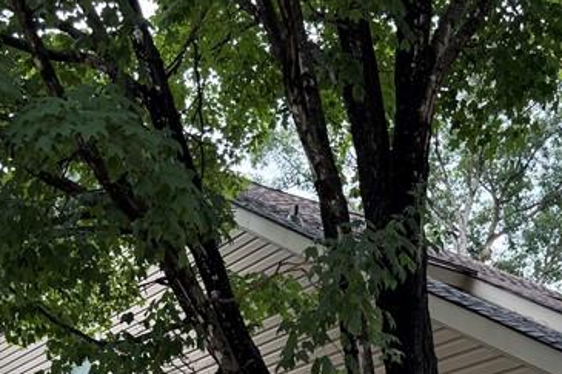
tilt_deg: +9.4
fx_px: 1092
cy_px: 479
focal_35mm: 70
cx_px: 337
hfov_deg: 28.8
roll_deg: -0.2
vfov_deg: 18.2
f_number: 1.78
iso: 100
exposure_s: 1/728
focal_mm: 6.76
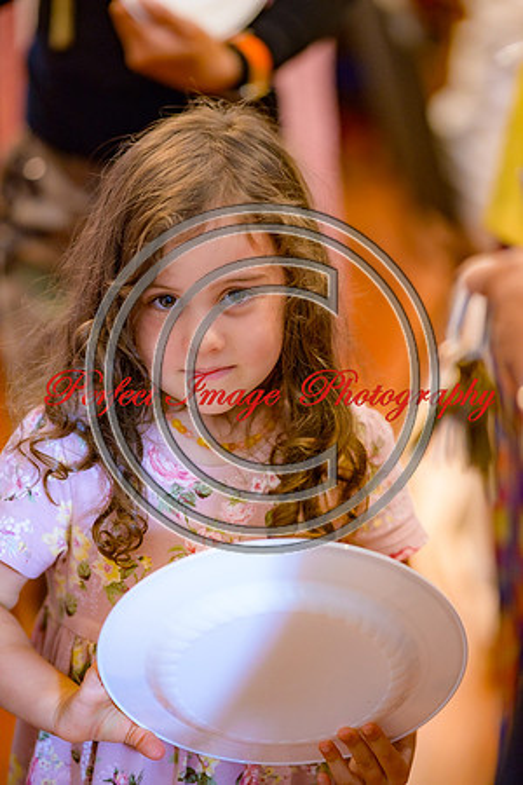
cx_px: 262
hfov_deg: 13.0
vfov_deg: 19.5
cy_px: 392
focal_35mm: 105
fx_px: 2288
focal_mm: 105
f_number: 2.2
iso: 2000
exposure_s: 1/125
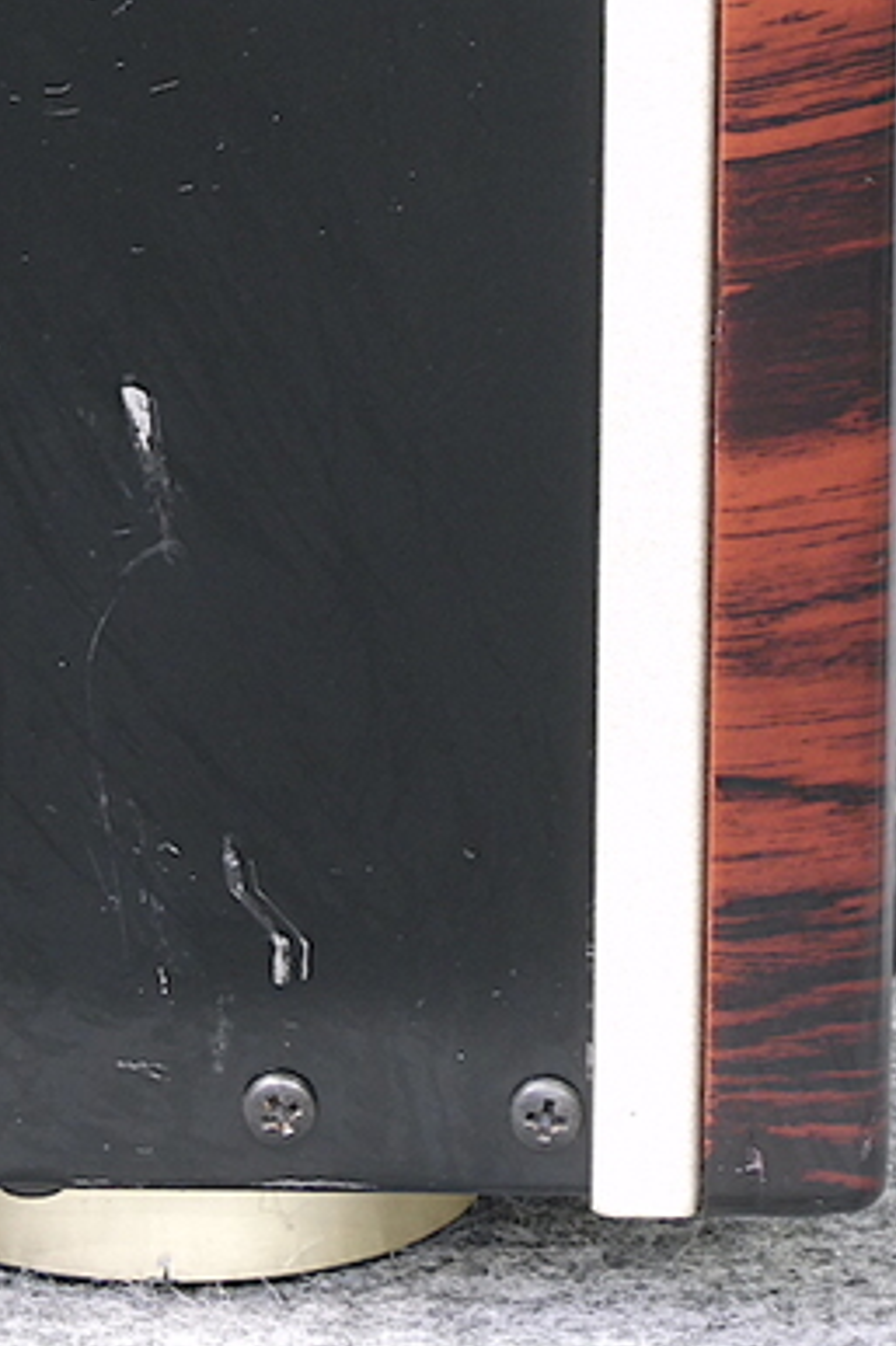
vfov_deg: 4.0
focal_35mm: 518
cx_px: -607
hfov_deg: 2.6
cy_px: 373
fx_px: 19355
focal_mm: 35.8
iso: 100
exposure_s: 2.5
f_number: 5.6
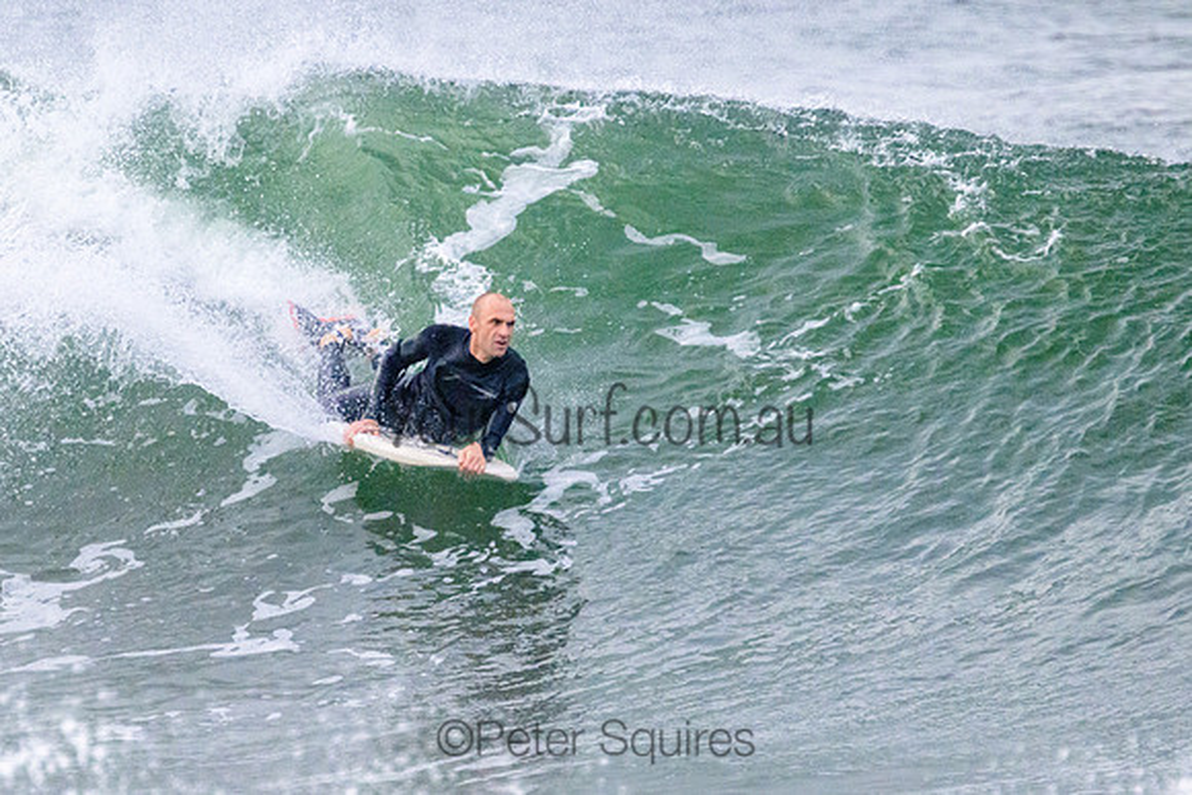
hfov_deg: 2.1
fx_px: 32917
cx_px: 520
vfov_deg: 1.4
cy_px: 448
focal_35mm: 994
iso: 6400
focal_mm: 800
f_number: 11
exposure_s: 1/3200
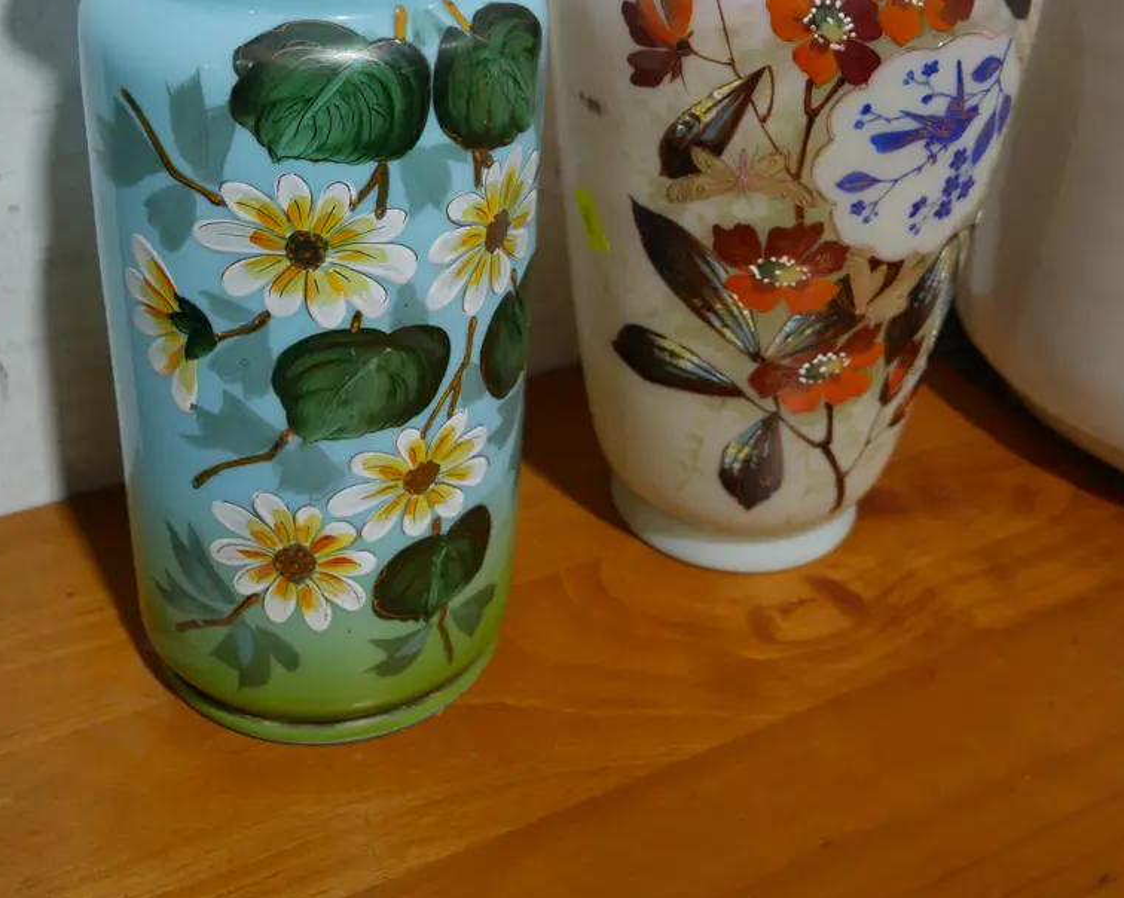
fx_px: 1496
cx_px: 558
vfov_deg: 32.2
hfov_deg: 41.2
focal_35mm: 45
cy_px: 143
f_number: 4
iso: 250
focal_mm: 17
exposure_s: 1/60
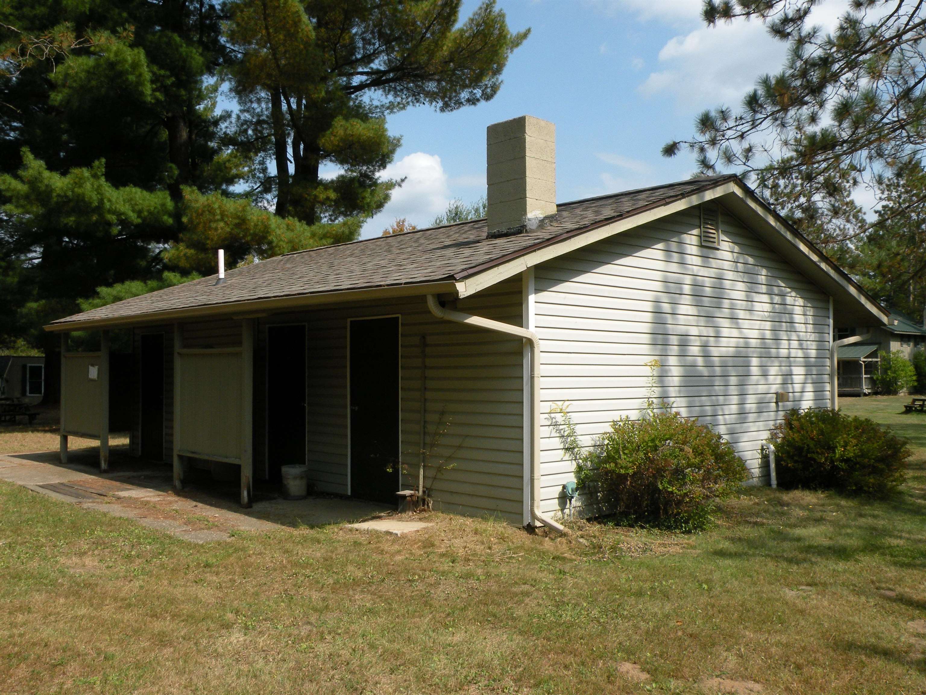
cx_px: 463
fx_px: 883
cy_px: 348
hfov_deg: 55.4
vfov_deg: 42.9
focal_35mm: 33
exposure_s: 1/252
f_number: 8
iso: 64
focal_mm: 5.8
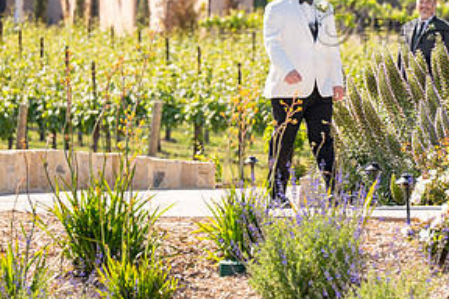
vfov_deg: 3.4
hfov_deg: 5.1
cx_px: 438
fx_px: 5026
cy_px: 18
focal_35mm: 403
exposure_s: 1/800
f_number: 4.5
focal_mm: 200
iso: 200
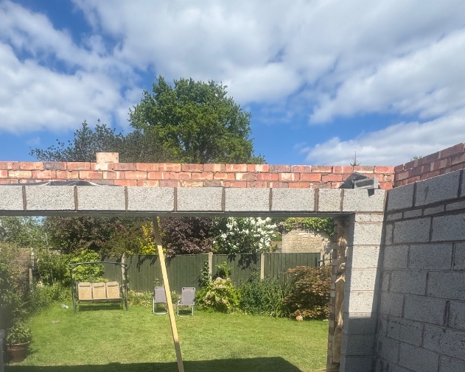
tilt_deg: -6.5
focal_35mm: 26
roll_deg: -1.7
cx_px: 173
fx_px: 358
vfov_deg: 50.7
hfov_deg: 65.0
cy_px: 310
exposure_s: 1/1506
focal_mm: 2.22
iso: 40
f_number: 2.2
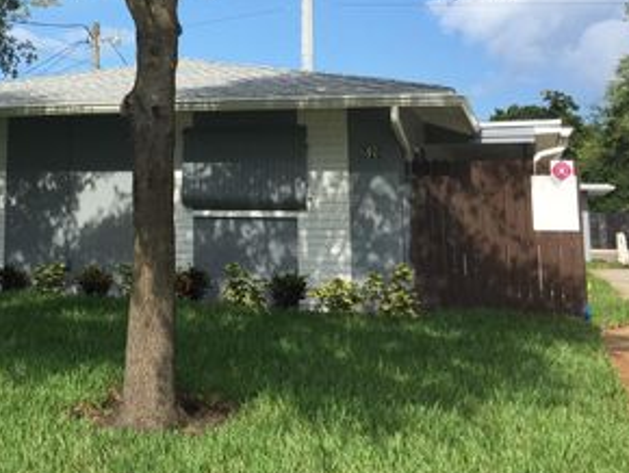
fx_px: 909
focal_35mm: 50
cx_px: 156
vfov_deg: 28.7
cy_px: 114
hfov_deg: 37.2
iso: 32
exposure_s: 1/1647
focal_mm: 4.15
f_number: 2.2
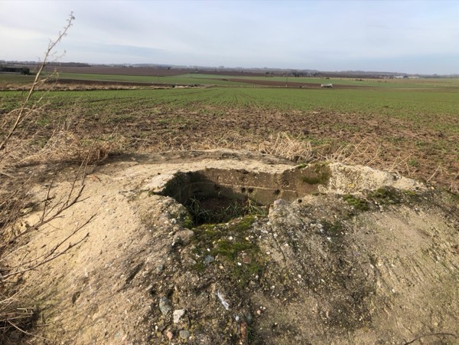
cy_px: 172
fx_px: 371
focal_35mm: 28
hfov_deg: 63.4
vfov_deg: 49.7
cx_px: 230
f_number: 1.8
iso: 20
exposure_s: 1/873
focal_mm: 4
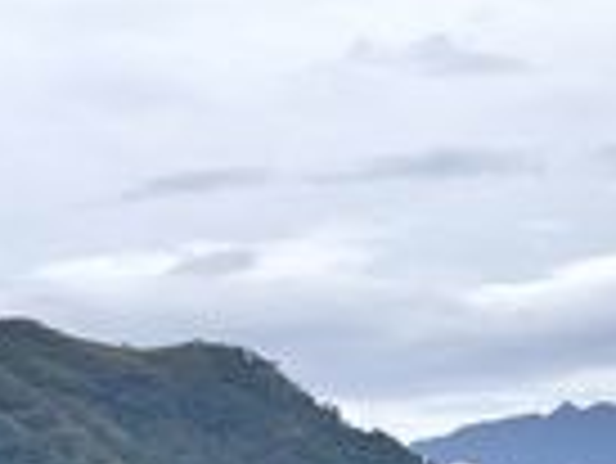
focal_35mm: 225
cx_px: 85
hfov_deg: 8.8
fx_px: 4007
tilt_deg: +2.2
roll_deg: +0.3
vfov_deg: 6.6
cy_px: 590
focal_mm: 9
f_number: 2.8
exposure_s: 1/536
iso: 25
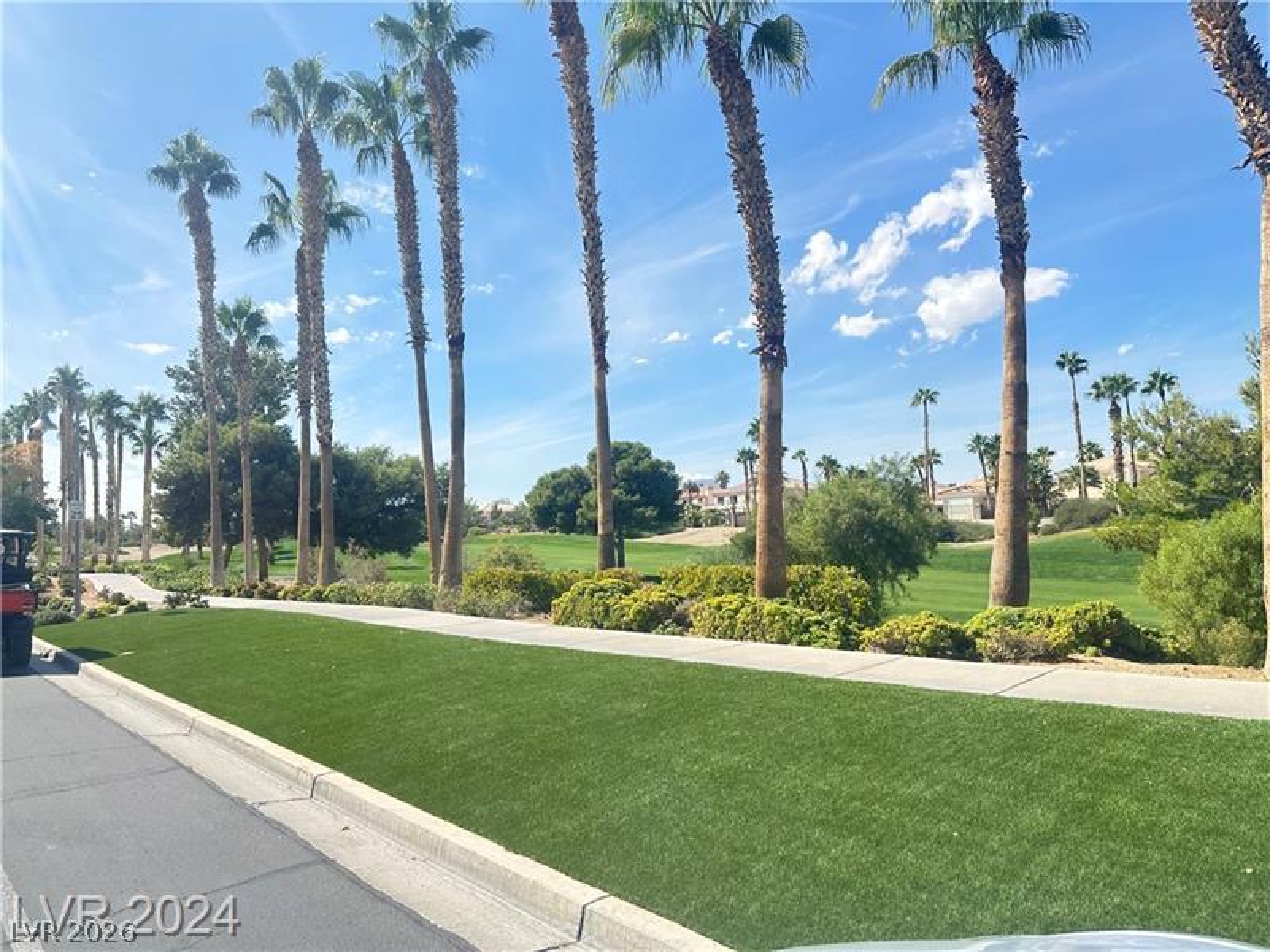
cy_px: 476
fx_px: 881
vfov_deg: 56.8
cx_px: 635
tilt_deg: -0.2
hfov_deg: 71.6
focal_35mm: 24
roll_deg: +0.6
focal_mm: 6.86
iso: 80
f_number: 1.78
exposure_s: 1/2410
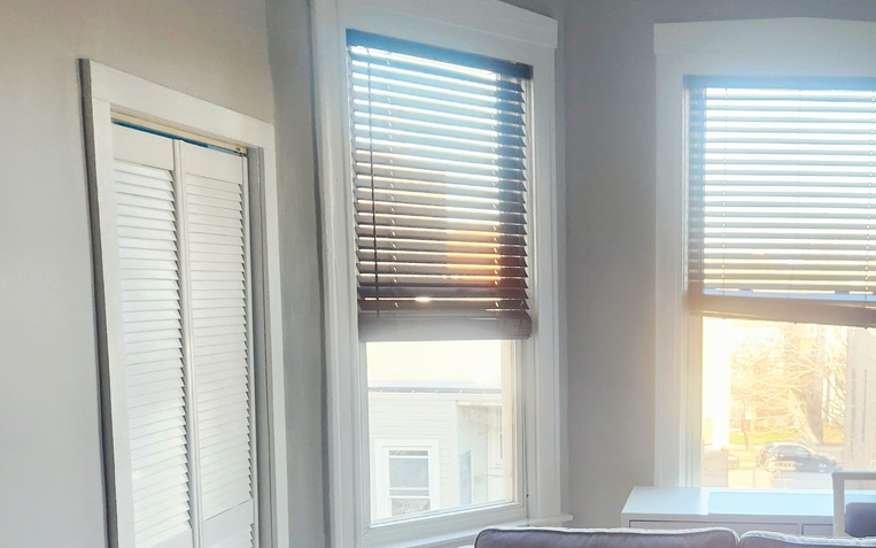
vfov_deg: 27.4
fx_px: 1098
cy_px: 450
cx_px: 741
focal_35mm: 46
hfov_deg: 41.0
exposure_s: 1/182
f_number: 1.8
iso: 200
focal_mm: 5.4
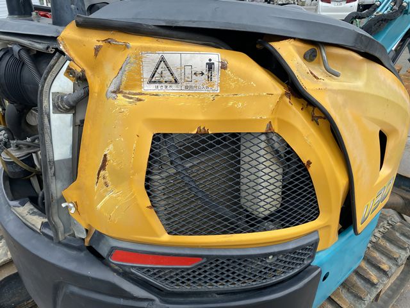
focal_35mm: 26
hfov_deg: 67.3
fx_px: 308
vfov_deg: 53.1
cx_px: 205
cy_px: 154
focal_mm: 4.25
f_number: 1.8
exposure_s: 1/998
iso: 32
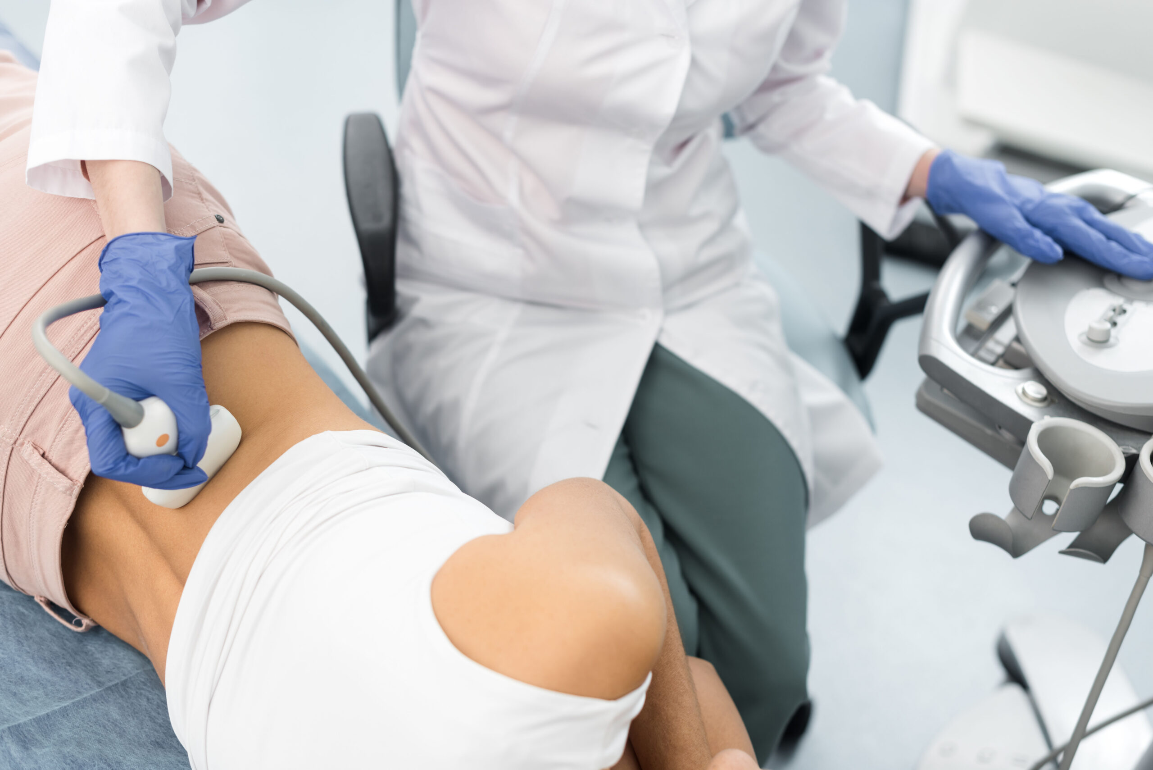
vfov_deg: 27.0
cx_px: 576
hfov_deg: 39.6
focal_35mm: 50
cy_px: 385
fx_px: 1602
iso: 125
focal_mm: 50
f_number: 2.8
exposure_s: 1/200
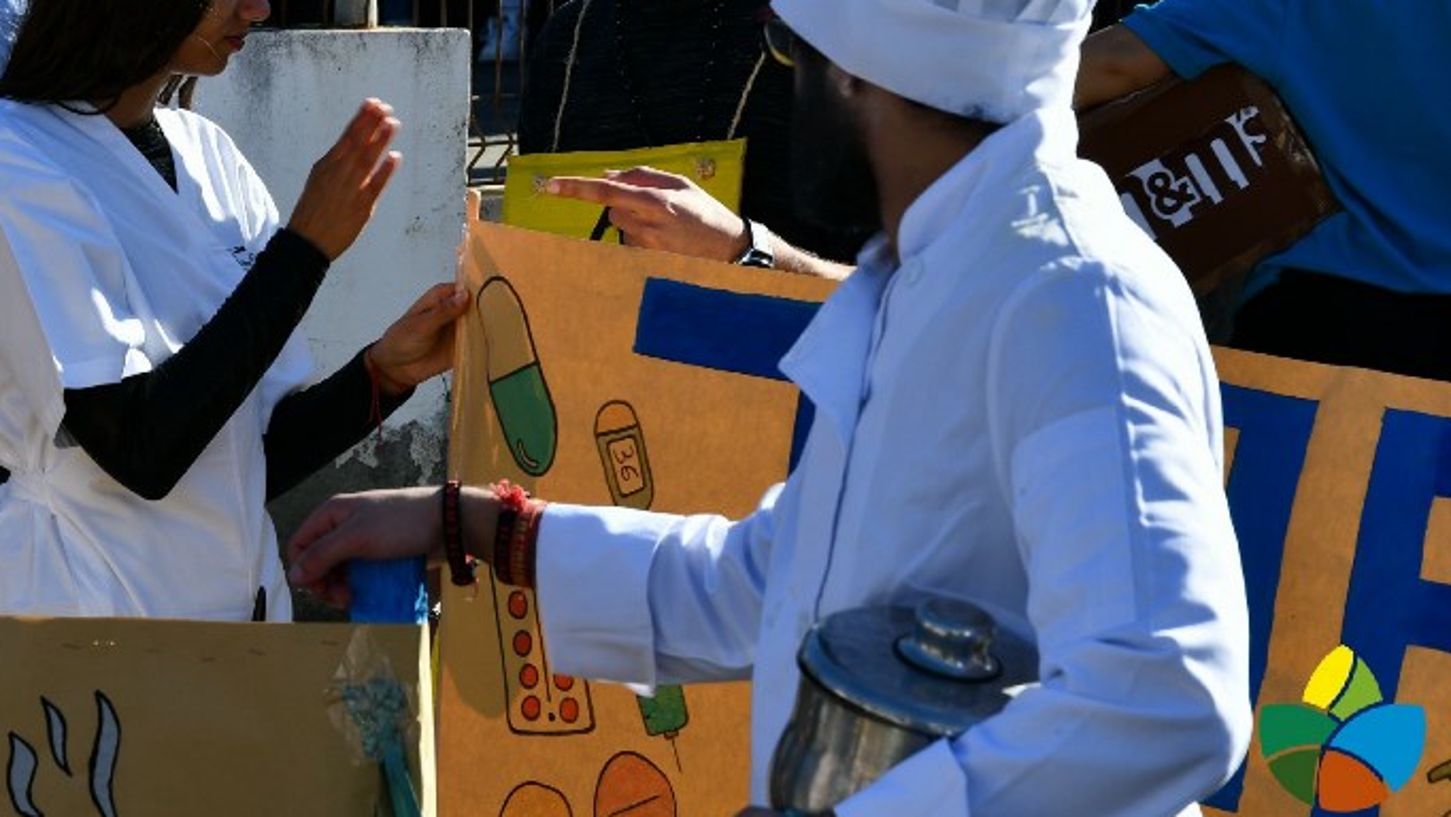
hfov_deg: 12.2
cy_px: 223
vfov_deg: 6.9
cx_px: 428
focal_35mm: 176
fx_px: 6773
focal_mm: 75
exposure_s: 1/250
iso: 110
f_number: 8
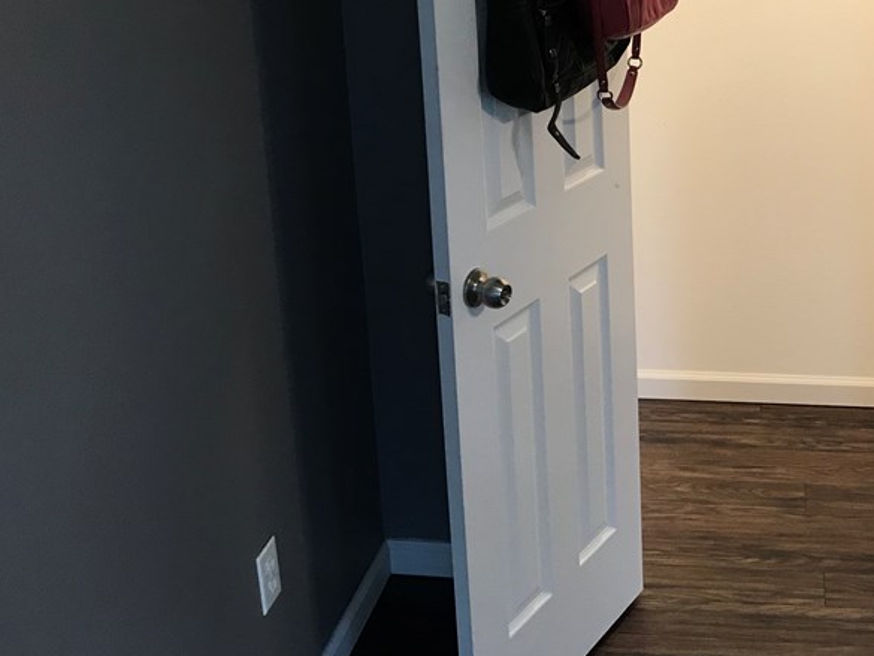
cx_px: 644
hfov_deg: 38.0
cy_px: 94
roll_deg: +2.4
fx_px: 1237
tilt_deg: -14.3
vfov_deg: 28.8
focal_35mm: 49
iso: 40
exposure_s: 1/20
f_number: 1.8
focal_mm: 3.99
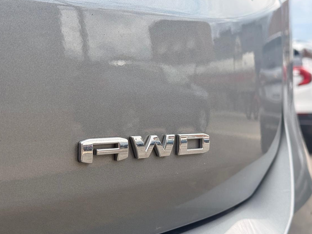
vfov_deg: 26.6
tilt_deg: -1.5
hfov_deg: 34.9
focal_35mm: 55
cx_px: 145
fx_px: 496
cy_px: 113
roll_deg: +0.6
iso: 100
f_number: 1.78
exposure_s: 1/2146
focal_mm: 6.76
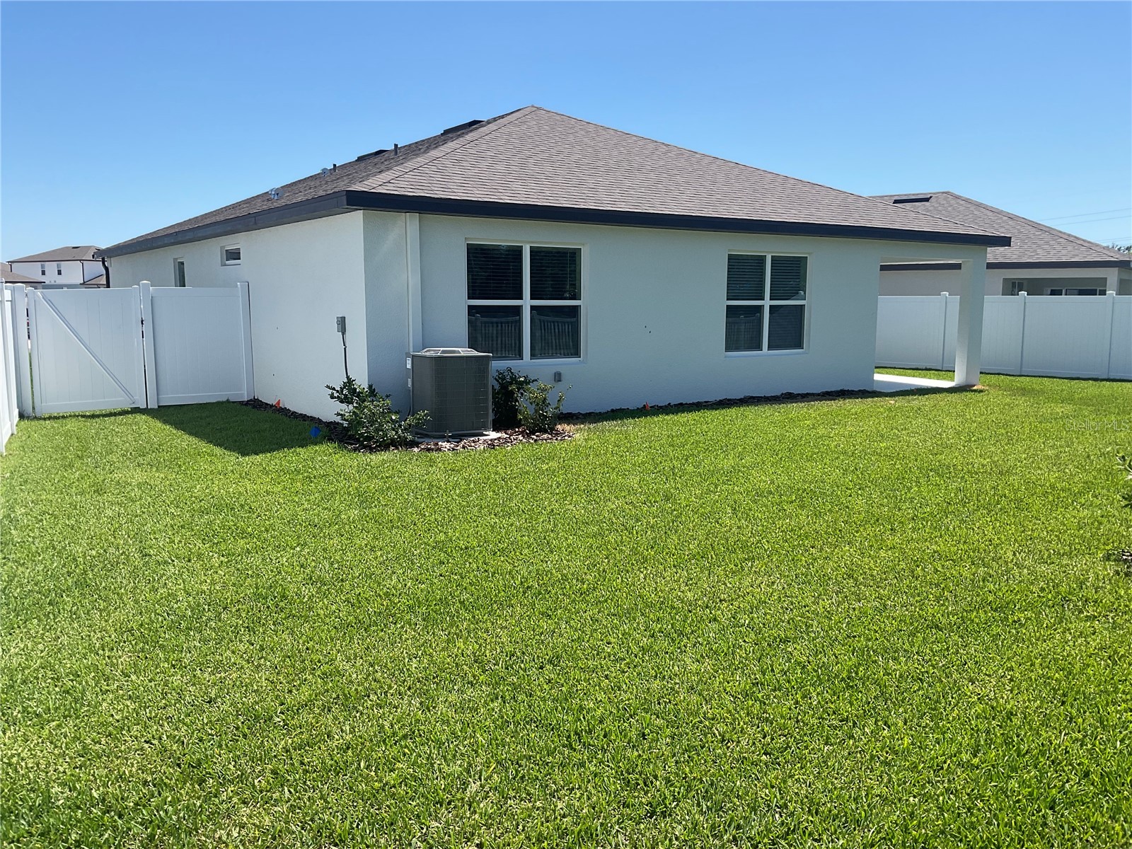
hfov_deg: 61.7
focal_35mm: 29
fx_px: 948
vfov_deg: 48.2
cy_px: 424
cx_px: 566
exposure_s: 1/1730
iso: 16
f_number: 1.8
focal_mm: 3
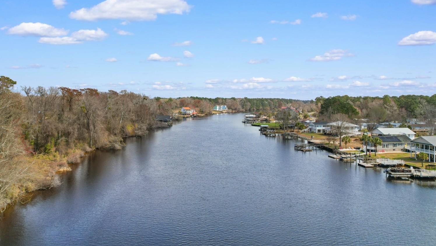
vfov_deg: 45.6
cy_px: 94
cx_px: 204
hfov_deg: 74.0
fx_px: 289
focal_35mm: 25
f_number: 2.8
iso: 120
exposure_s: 1/730
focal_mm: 8.38
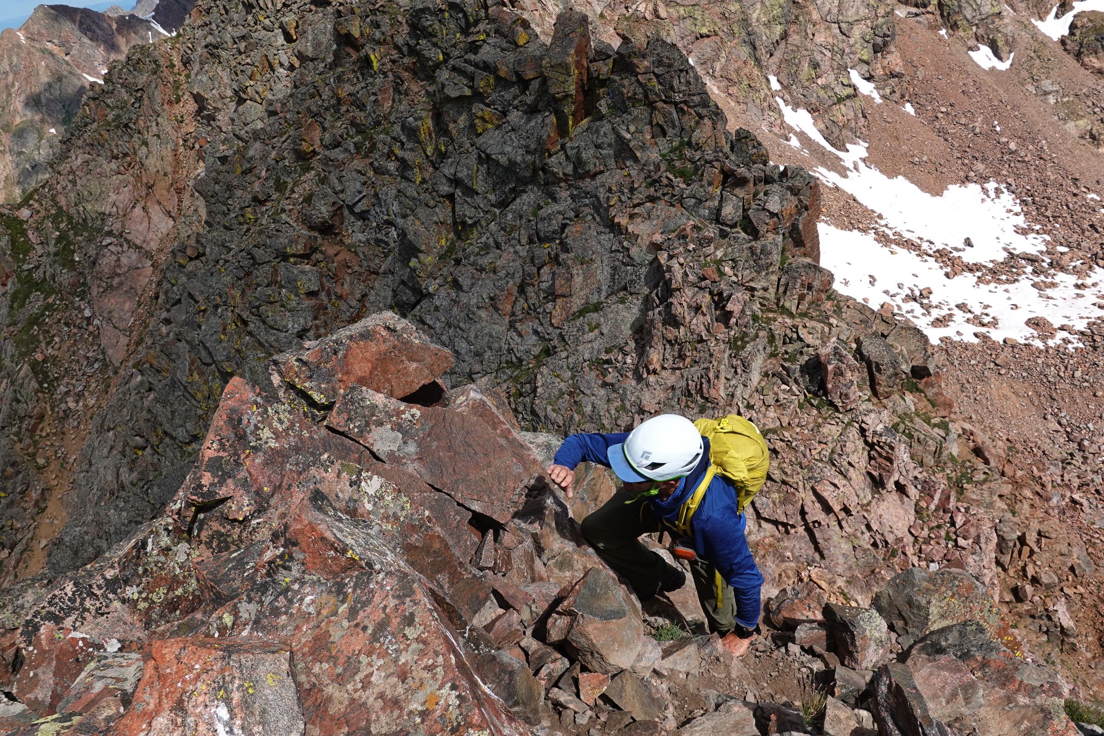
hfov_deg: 73.7
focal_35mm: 24
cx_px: 552
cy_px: 368
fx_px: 736
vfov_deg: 53.1
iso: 100
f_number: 4
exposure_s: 1/1000
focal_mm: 9
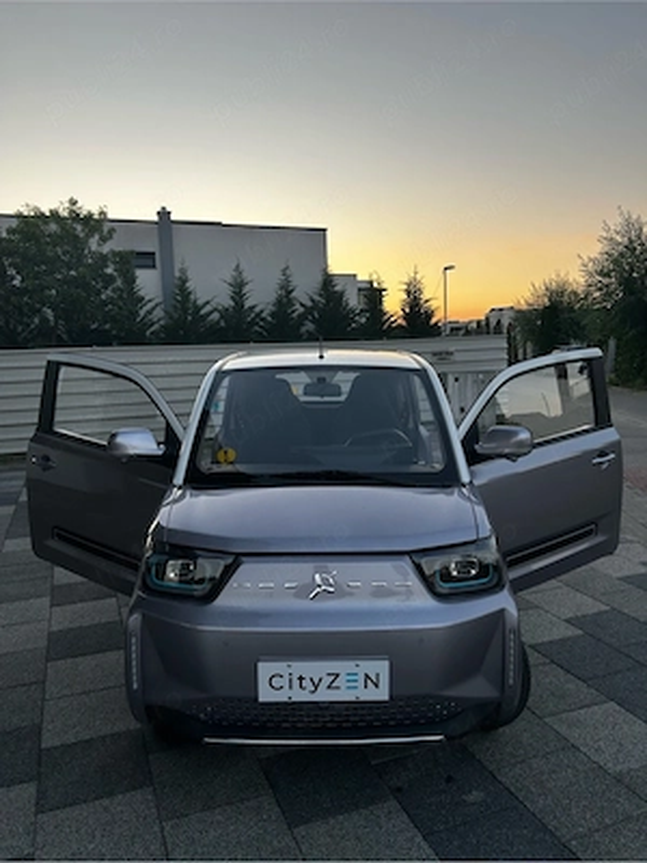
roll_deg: +1.4
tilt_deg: -7.0
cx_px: 324
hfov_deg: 53.1
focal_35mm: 26
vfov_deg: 67.3
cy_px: 432
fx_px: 648
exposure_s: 1/404
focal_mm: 5.7
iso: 50
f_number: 1.5
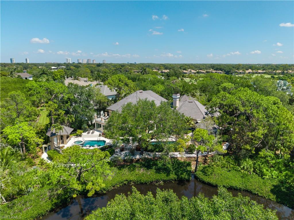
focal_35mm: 24
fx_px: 204
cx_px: 147
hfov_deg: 71.6
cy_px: 110
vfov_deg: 56.8
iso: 100
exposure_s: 1/400
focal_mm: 8.67
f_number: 1.8
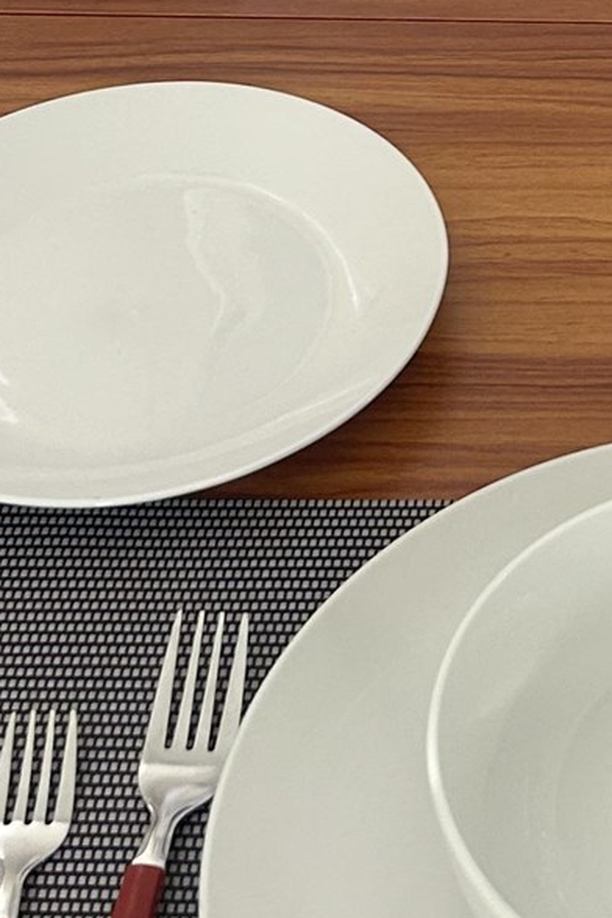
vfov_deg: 18.6
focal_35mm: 106
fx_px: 2703
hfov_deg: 12.7
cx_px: 665
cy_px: -59
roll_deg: +2.2
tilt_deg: -34.1
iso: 100
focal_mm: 5.7
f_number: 1.5
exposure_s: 1/120
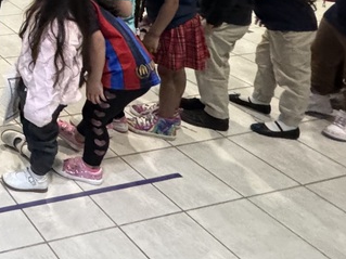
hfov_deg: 28.5
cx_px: -165
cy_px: -76
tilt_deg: -12.7
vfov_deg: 27.1
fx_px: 450
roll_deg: +0.2
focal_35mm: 45
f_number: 2.2
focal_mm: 2.22
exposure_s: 1/60
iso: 800
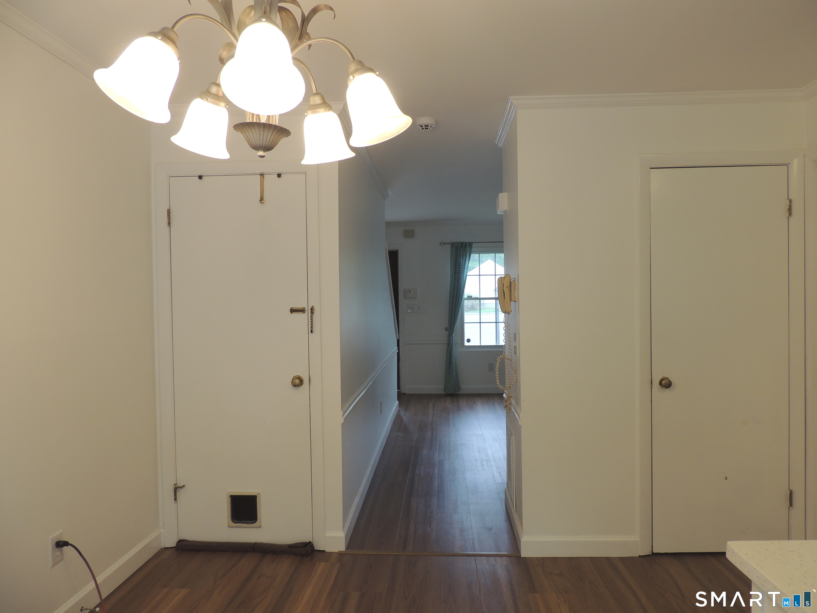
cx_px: 408
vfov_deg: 56.8
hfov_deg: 71.6
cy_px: 306
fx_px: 566
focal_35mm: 24
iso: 100
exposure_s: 1/40
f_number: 3
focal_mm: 4.3
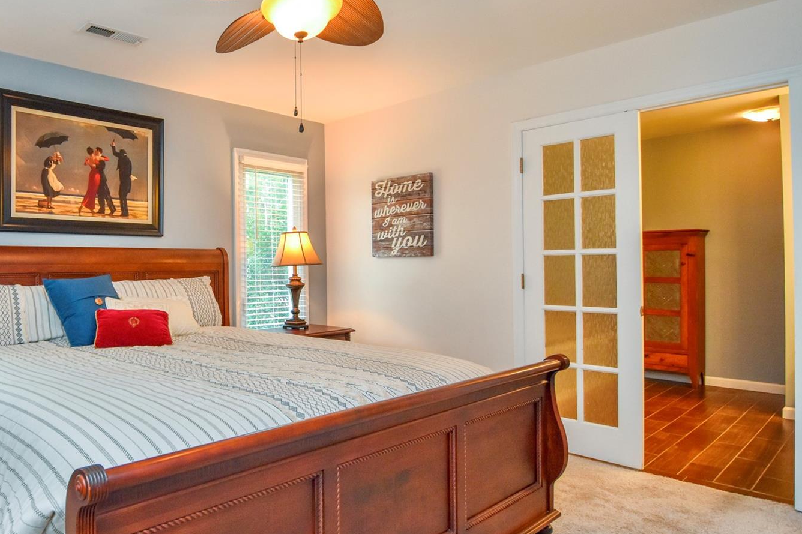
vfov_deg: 55.1
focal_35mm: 23
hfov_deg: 71.0
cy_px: 264
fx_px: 512
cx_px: 200
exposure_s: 1/80
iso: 800
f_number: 4.5
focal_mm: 10
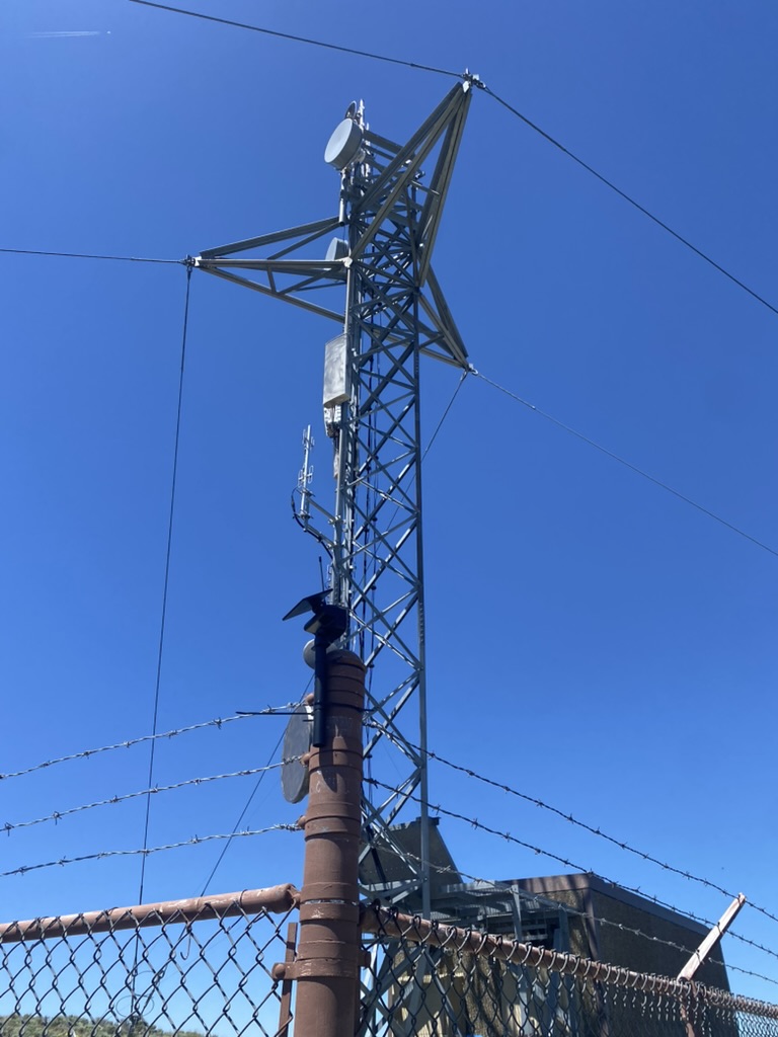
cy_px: 518
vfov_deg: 67.3
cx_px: 389
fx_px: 779
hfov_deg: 53.1
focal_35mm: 26
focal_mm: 4.25
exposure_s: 1/1898
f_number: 1.8
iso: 32
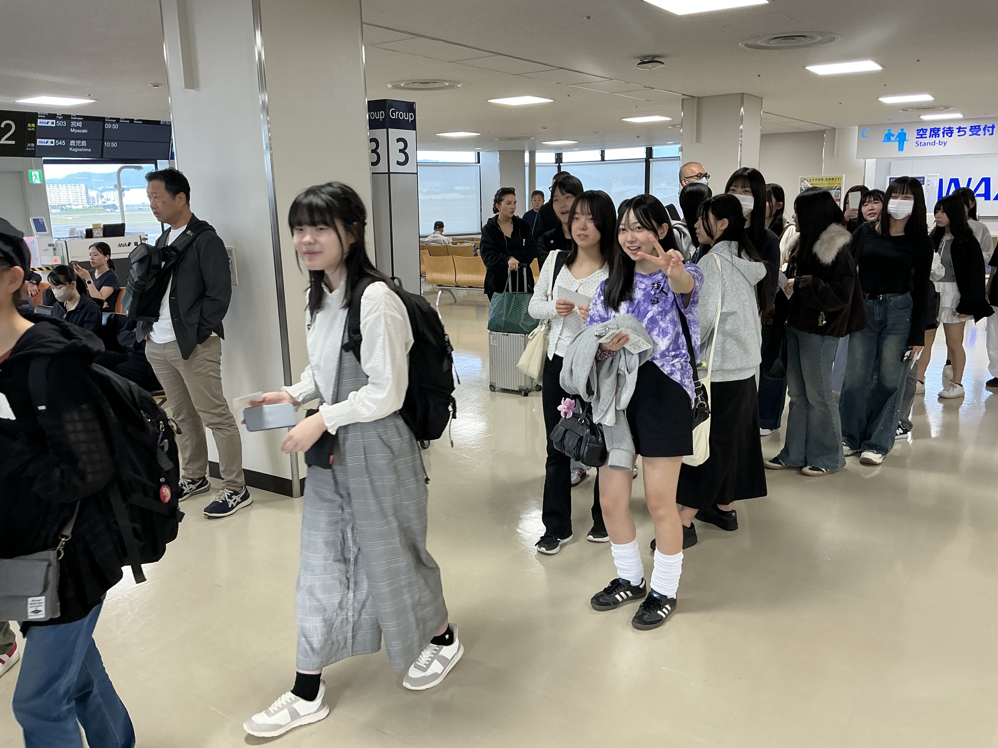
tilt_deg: -10.6
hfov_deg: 63.4
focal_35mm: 28
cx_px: 499
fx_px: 807
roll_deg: +2.1
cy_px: 374
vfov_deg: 49.7
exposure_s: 1/60
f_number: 1.8
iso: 50
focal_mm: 3
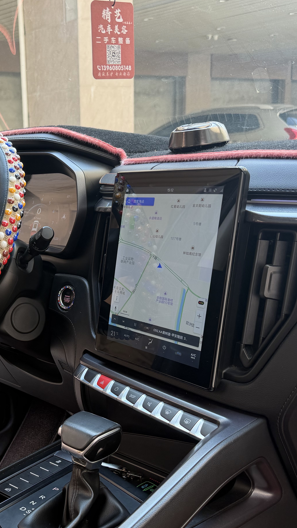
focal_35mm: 41
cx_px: -15
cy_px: 288
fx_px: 574
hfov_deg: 27.0
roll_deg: +3.6
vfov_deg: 49.3
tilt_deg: -13.6
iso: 64
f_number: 1.78
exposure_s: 1/121
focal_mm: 6.76
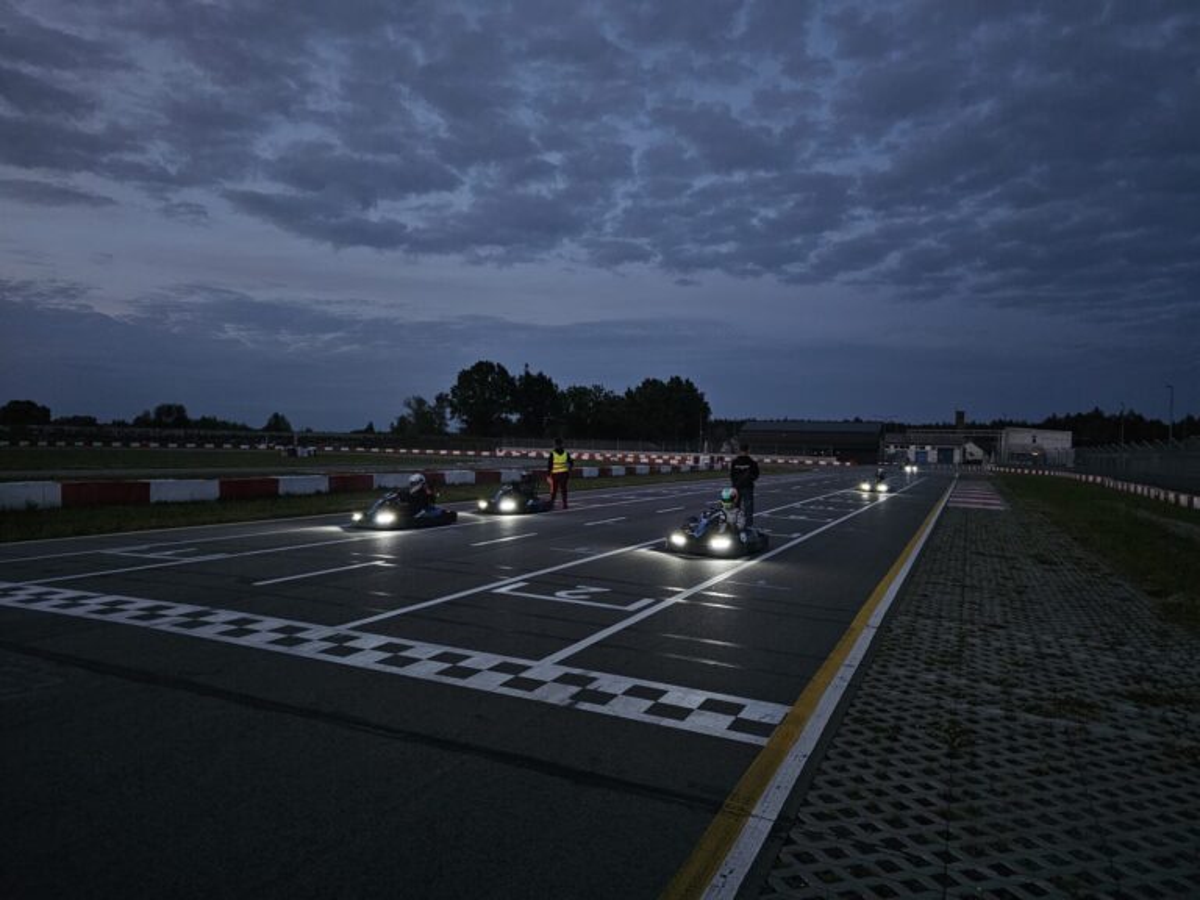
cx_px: 600
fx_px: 797
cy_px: 450
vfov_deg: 58.9
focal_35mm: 23
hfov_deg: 73.9
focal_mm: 6.3
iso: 500
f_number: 1.7
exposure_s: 1/100
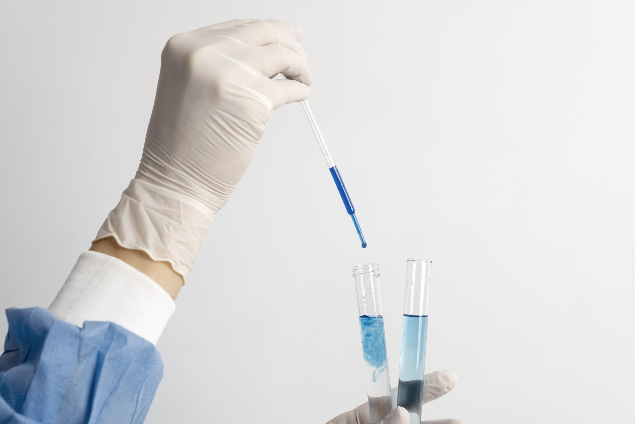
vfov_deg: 19.2
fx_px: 1252
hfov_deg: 28.5
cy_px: 212
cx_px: 318
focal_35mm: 71
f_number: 5.6
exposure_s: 1/125
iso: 160
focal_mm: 47
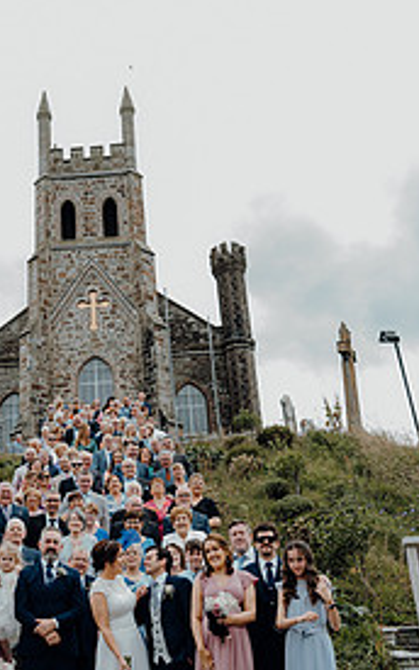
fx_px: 730
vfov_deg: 49.3
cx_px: 110
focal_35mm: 40
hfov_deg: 31.5
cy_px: 341
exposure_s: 1/400
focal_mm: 24
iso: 125
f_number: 2.8
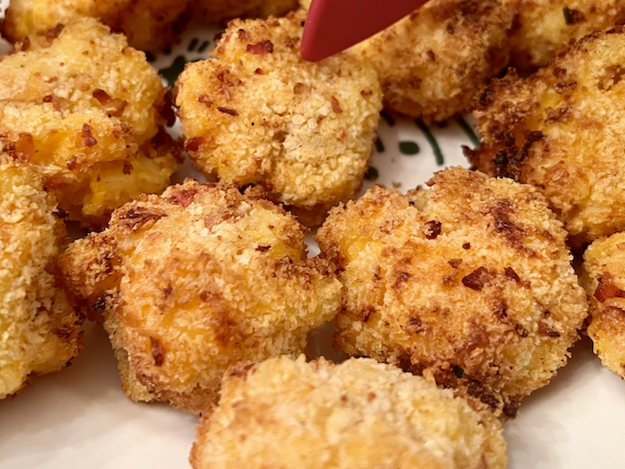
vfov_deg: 37.4
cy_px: 162
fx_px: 686
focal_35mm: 38
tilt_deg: -55.3
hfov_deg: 48.7
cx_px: 257
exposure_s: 1/60
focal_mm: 5.7
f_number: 1.5
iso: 250
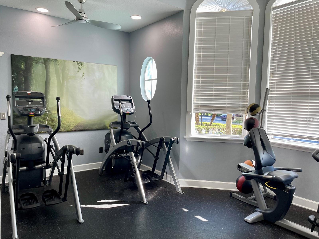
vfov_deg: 53.1
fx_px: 240
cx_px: 160
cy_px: 120
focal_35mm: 26
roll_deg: -1.3
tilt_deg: -2.3
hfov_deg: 67.3
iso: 32
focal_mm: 4.2
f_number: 1.6
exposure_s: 1/120
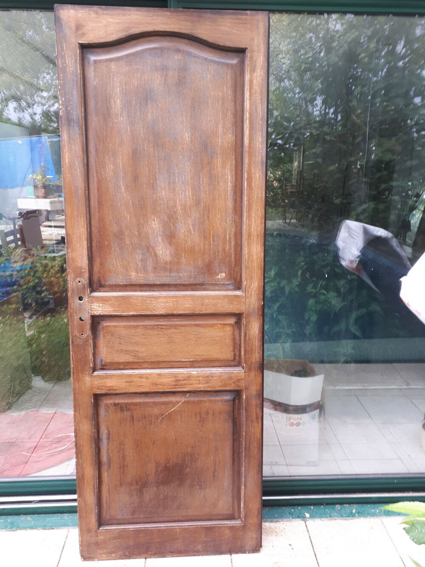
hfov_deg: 51.4
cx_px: 212
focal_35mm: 27
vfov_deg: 65.3
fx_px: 442
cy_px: 284
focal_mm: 3.6
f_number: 1.9
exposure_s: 1/50
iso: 40
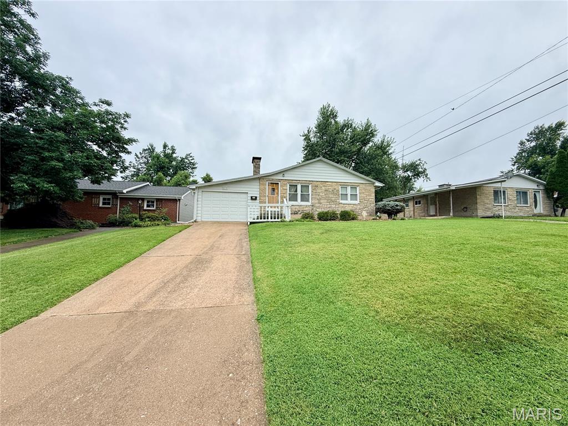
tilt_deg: +3.8
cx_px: 284
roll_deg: -0.3
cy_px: 213
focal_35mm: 14
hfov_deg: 102.1
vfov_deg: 85.7
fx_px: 230
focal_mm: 2.22
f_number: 2.2
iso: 50
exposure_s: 1/1285
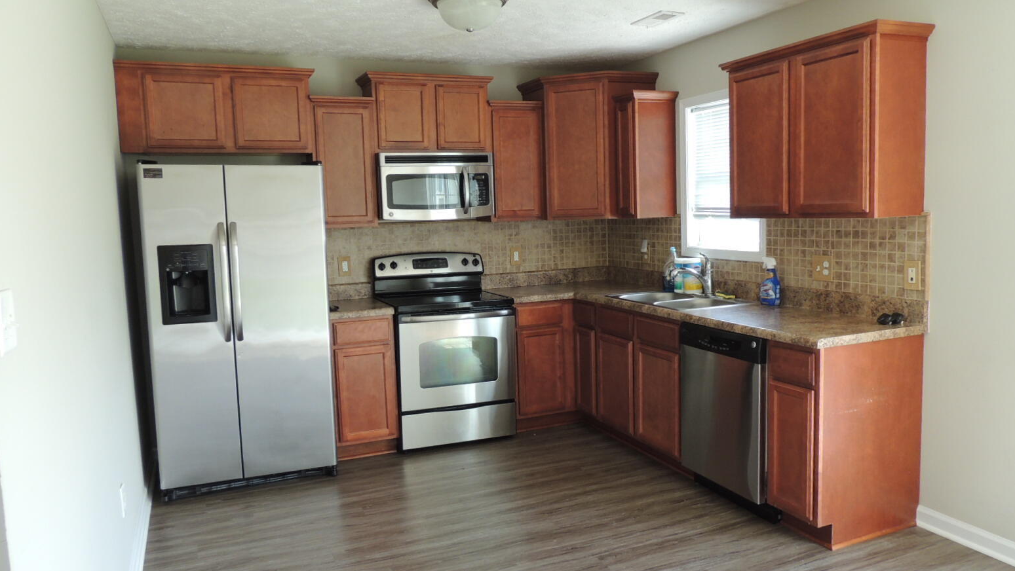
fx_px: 727
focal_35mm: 27
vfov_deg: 42.9
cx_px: 521
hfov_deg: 69.8
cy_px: 293
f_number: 3
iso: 180
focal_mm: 4.3
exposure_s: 1/30
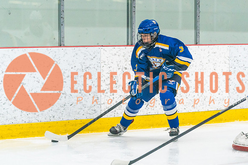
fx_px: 1438
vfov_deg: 6.6
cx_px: 141
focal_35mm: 209
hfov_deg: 9.9
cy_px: 79
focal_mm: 124
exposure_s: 1/1250
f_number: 2.8
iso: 3200
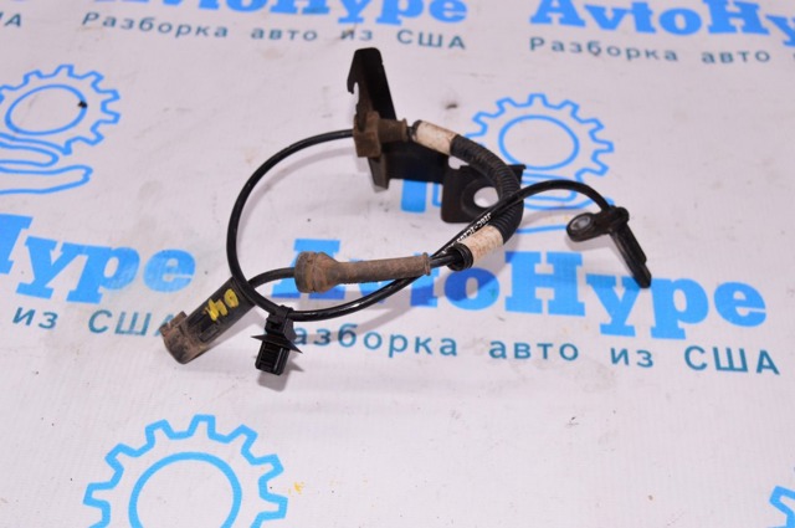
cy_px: 264
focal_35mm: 46
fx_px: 1026
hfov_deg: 42.4
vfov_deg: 28.9
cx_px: 398
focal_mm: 31
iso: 1600
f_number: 8
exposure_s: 1/200
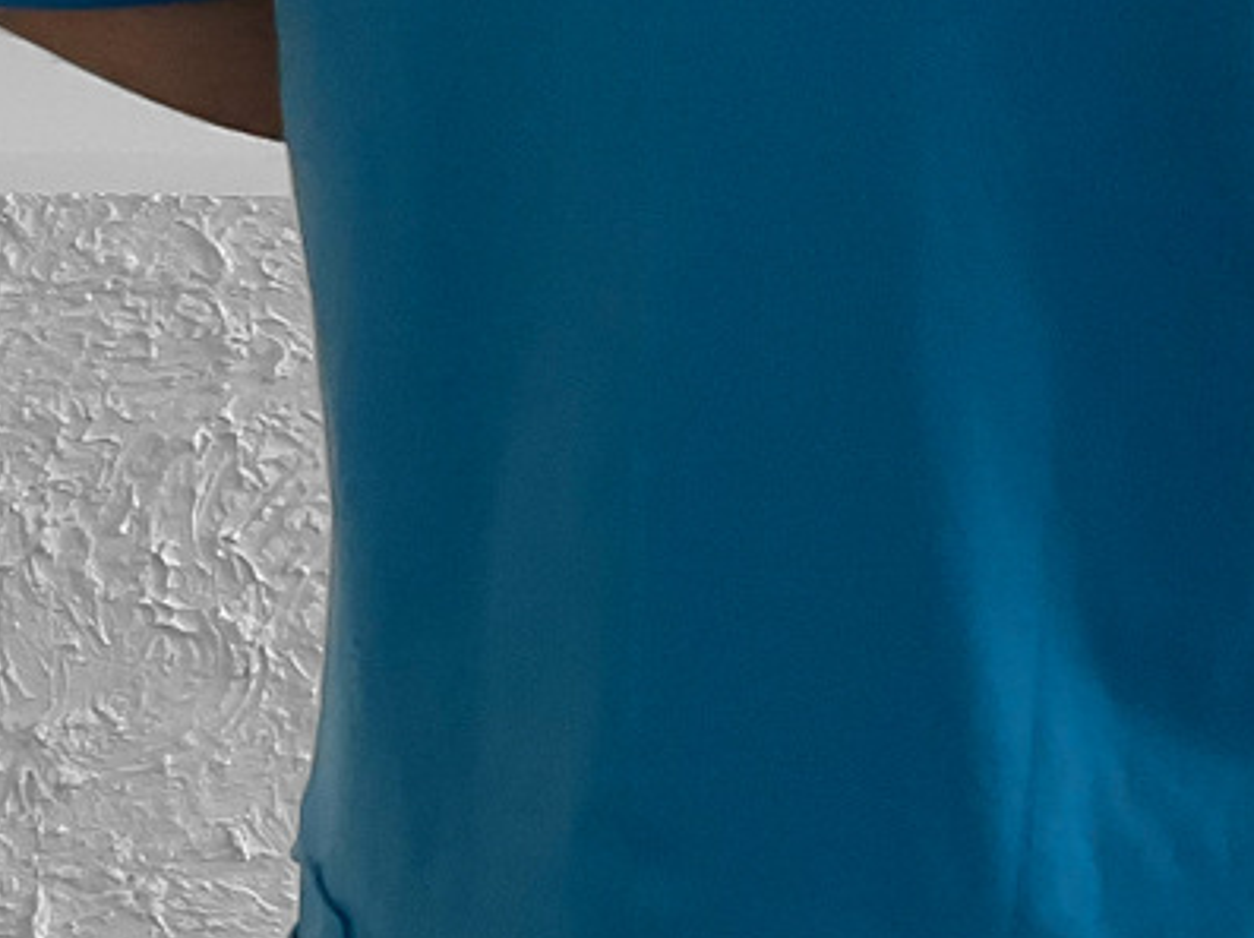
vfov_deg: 12.6
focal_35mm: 117
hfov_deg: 16.7
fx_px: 4235
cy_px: 730
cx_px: 992
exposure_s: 1/50
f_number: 1.8
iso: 125
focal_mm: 3
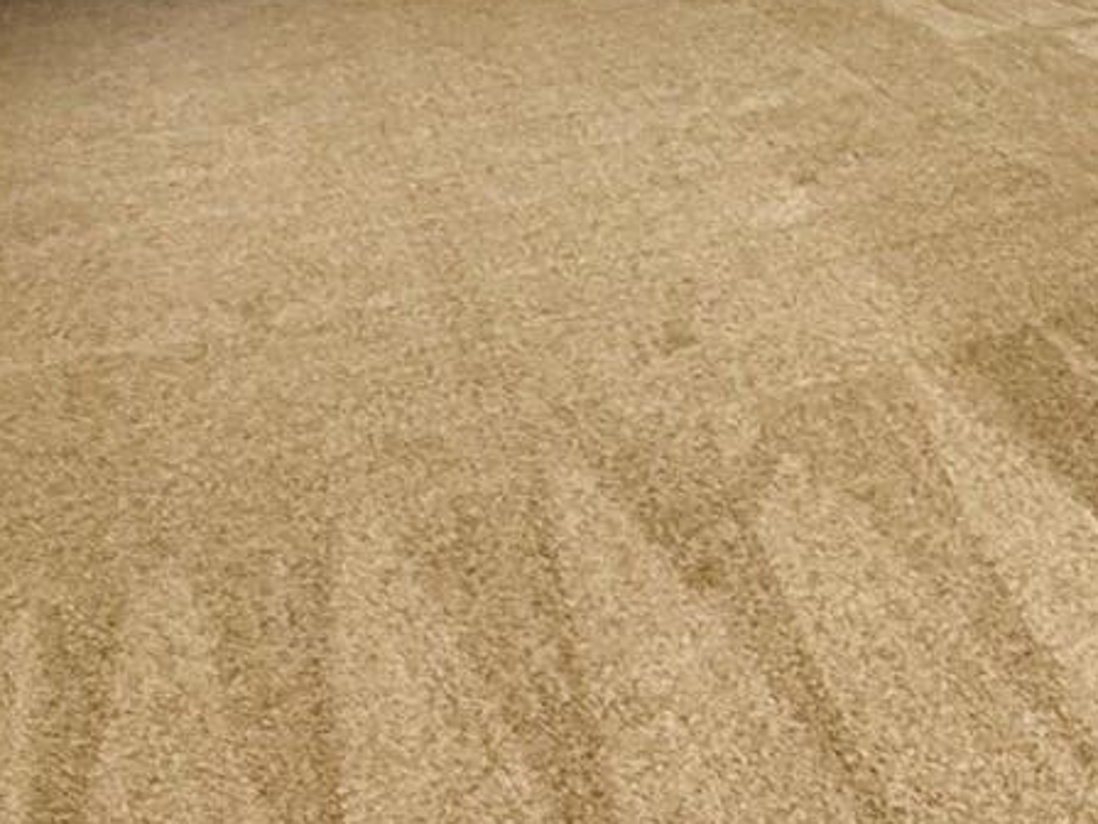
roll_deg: -1.1
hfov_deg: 27.2
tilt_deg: -1.1
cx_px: 1267
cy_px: -424
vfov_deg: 19.8
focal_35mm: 64
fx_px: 2030
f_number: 2.2
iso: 200
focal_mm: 2.22
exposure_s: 1/60
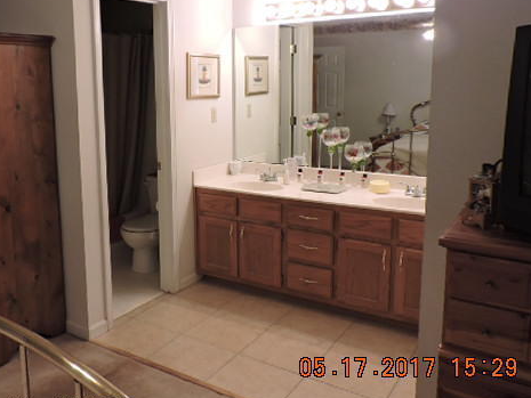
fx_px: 506
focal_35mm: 33
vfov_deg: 42.7
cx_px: 190
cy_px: 156
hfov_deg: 54.5
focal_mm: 4.3
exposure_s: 1/30
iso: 320
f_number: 3
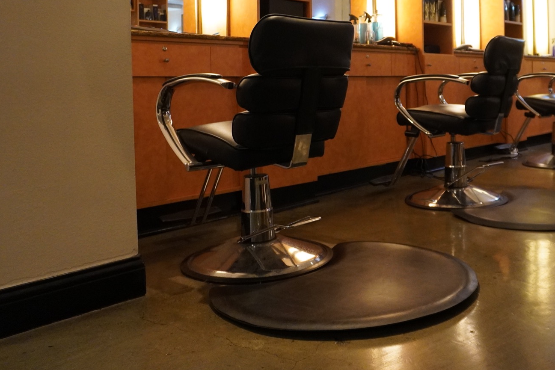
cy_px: 93
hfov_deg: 50.8
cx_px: 378
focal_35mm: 37
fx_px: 570
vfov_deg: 35.2
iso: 2500
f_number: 3.5
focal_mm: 16
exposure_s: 1/160
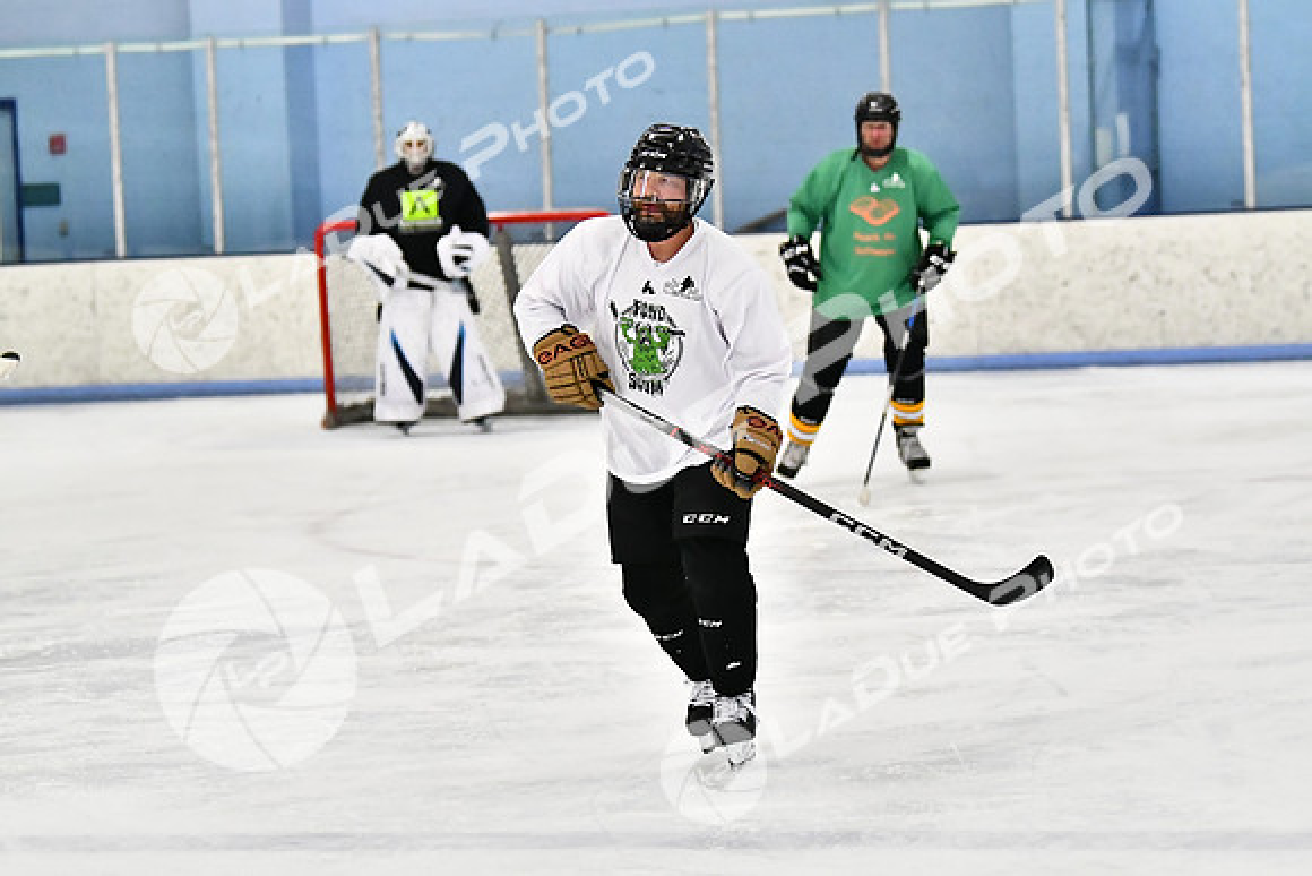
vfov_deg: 9.2
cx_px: 656
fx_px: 5468
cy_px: 438
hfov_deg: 13.7
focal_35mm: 150
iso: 6400
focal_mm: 100
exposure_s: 1/1600
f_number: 2.8
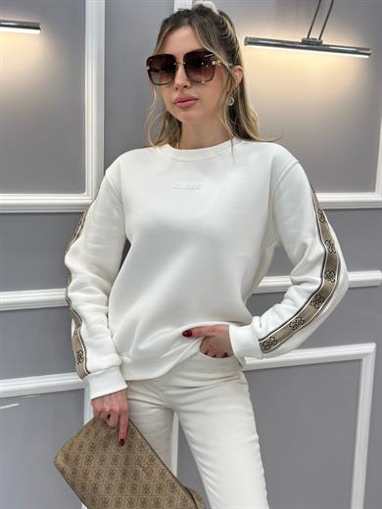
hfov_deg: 30.3
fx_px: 706
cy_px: 254
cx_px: 191
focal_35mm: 48
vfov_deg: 39.7
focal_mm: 6.86
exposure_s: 1/100
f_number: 1.78
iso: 64
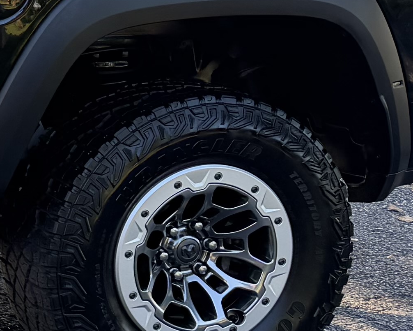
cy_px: 40
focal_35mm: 133
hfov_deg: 11.6
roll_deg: -1.4
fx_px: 1626
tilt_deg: -9.3
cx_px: -604
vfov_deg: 11.5
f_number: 1.78
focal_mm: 6.76
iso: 80
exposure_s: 1/304
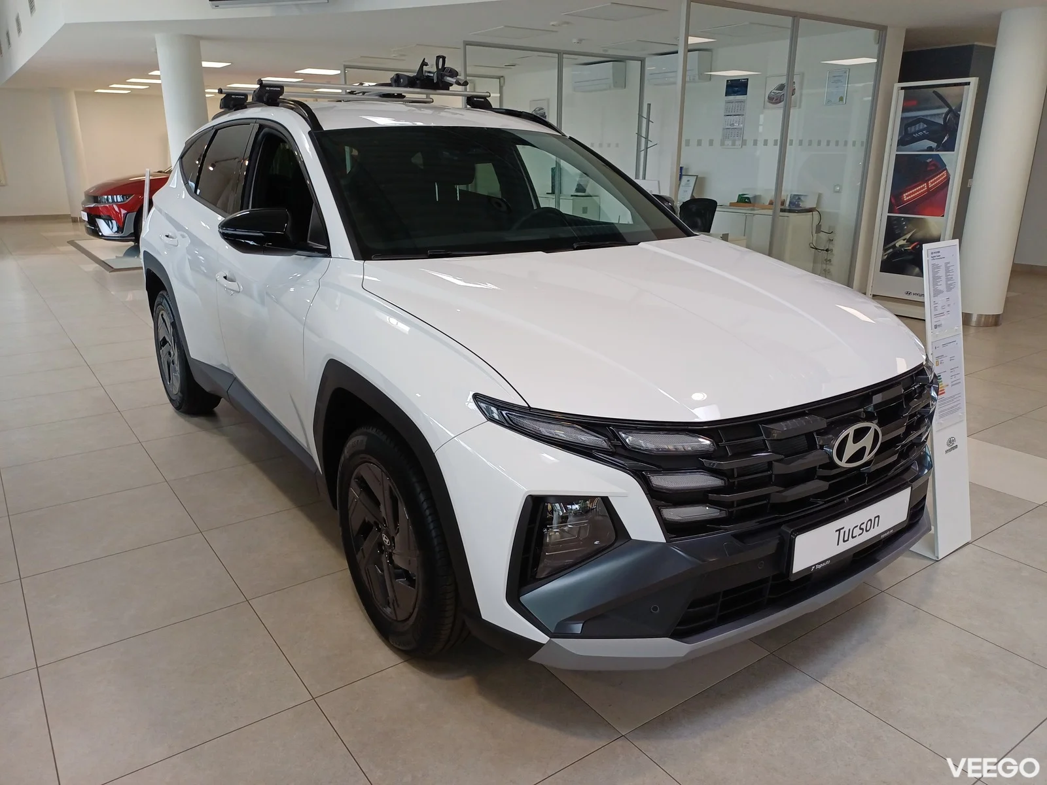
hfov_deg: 69.4
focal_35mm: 25
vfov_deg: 54.9
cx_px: 524
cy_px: 392
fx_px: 756
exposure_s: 1/100
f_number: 1.8
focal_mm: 4.65
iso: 64
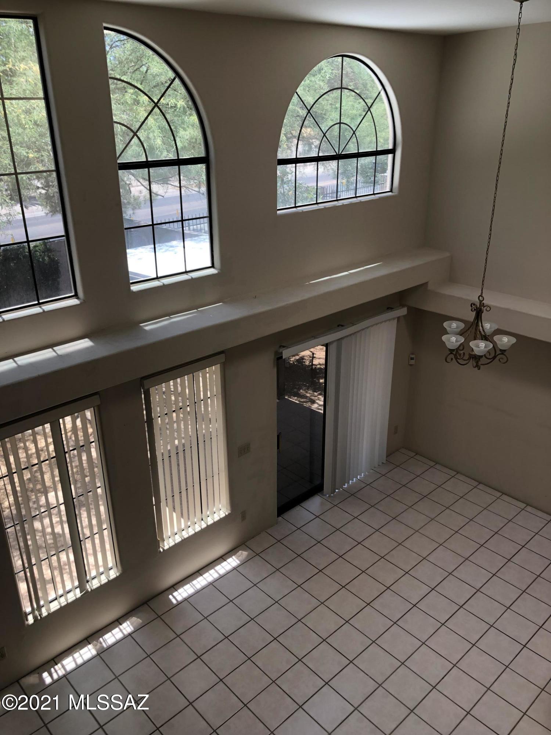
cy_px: 368
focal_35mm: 28
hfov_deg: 49.7
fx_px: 594
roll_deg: +0.7
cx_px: 276
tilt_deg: -25.7
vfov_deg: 63.4
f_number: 1.8
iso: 20
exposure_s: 1/127
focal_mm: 3.99
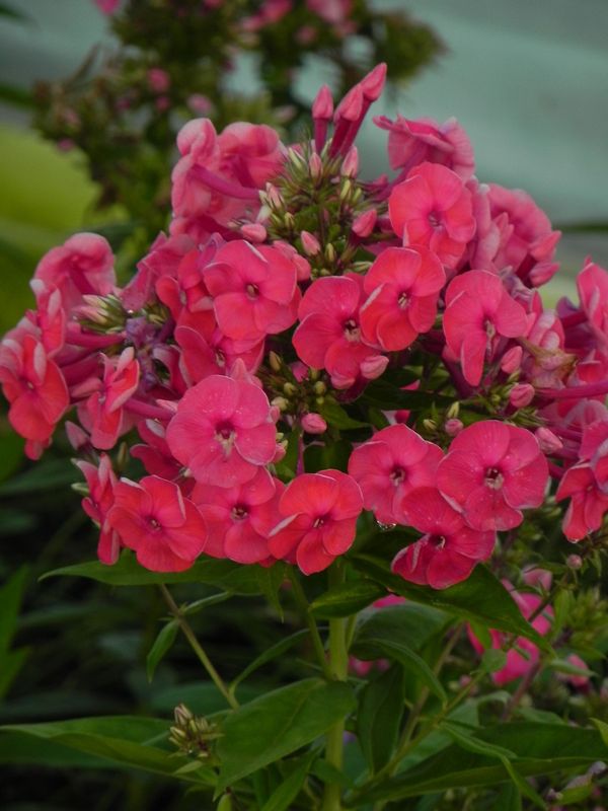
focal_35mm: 481
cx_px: 304
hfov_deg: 3.1
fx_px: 11264
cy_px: 406
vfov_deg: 4.1
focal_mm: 85.6
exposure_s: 1/60
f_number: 5
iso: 160
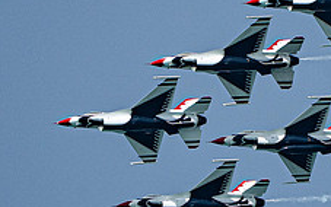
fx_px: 15718
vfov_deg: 0.8
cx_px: 306
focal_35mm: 1742
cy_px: 129
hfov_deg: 1.2
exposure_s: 1/2000
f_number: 10
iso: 640
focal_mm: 400
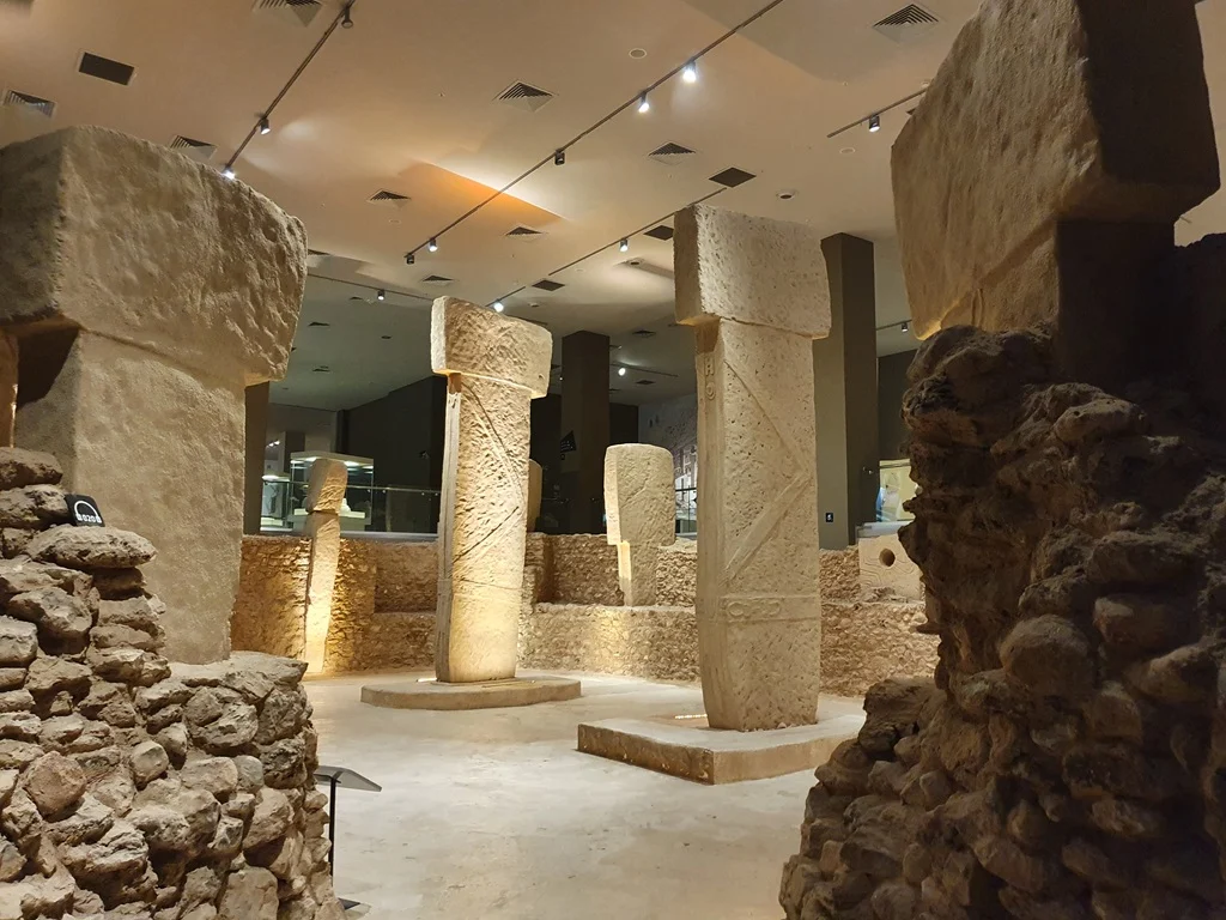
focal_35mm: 26
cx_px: 613
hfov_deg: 67.3
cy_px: 460
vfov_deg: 53.1
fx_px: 921
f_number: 1.5
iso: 400
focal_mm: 4.32
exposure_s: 1/50
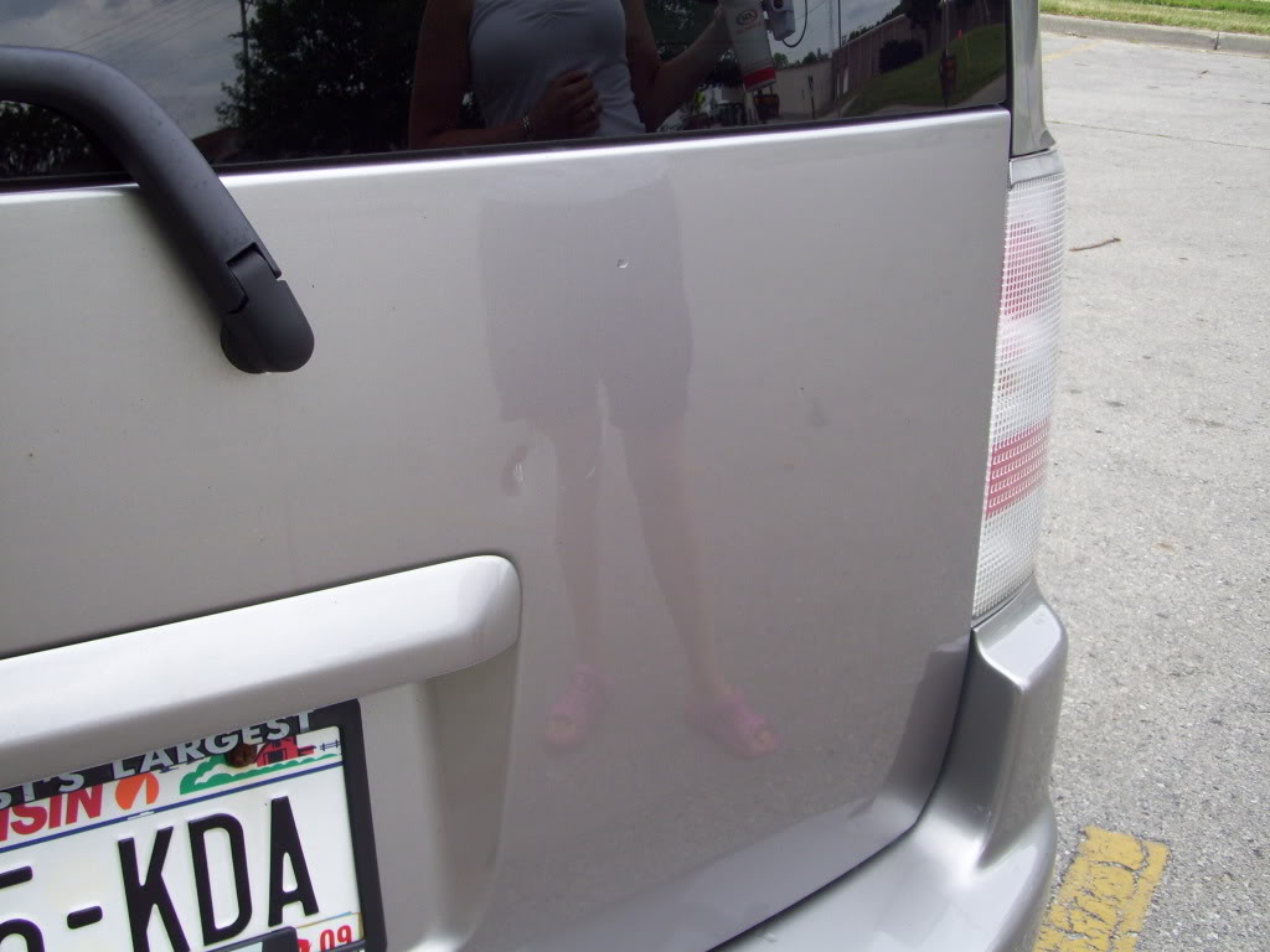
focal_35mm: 42
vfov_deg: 34.3
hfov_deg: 44.8
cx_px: 635
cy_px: 476
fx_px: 1541
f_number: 3.4
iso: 80
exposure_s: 1/100
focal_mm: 7.1
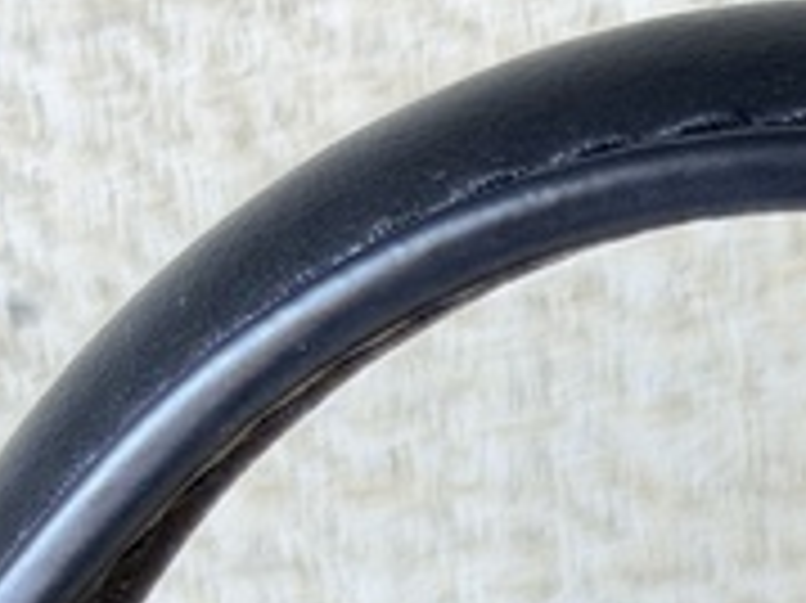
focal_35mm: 271
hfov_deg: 7.3
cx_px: 905
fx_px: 6306
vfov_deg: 5.4
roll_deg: -0.9
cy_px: 1246
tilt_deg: -41.2
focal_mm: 6.76
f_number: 1.78
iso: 100
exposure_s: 1/60
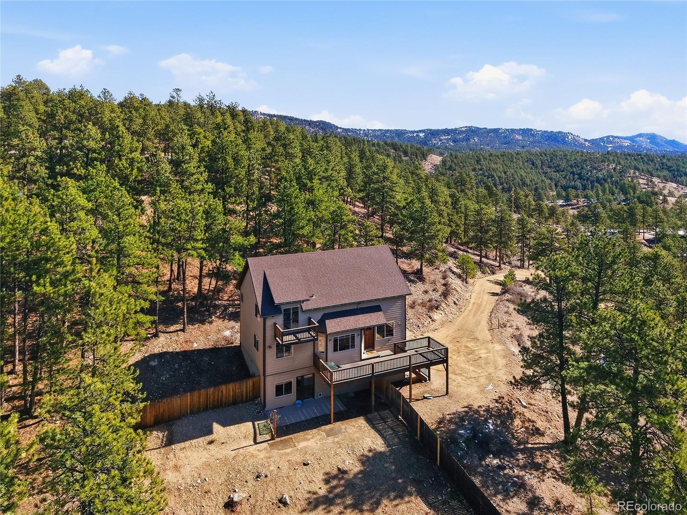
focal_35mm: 24
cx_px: 344
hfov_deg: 71.6
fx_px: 476
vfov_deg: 56.8
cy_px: 258
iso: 290
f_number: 1.8
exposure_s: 1/6400
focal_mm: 8.7
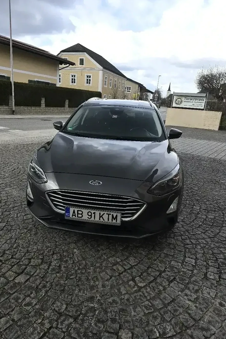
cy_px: 169
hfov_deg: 53.1
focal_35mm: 24
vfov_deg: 73.7
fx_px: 226
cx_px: 106
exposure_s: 1/238
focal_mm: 6.3
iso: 12
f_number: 1.7
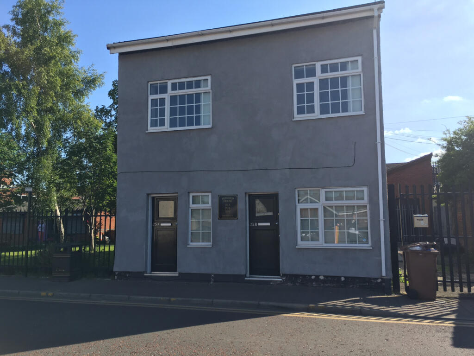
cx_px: 237
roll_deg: +0.3
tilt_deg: +6.1
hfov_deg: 61.7
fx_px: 397
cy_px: 178
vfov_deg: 48.2
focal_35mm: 29
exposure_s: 1/836
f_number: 2.2
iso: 25
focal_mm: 4.15
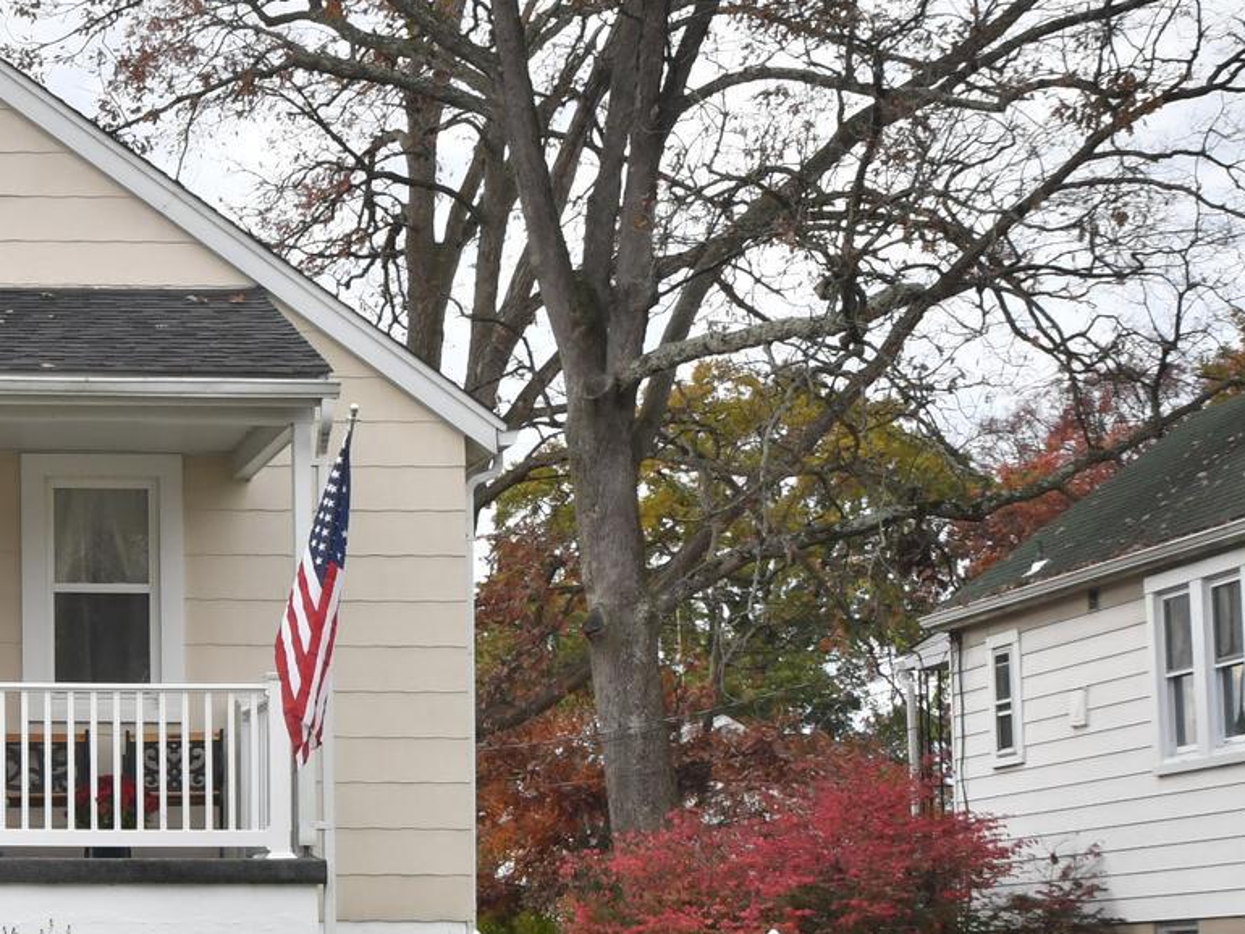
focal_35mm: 92
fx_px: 3310
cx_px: -194
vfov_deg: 16.1
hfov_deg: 20.1
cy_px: 552
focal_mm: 24
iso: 400
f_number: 13
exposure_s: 1/200
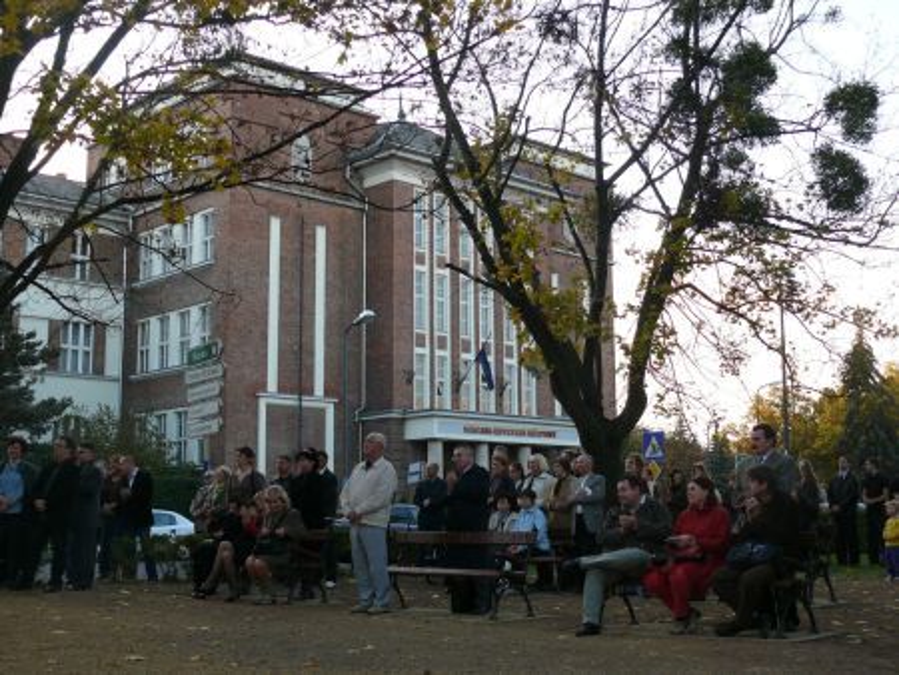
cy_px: 338
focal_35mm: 46
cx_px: 450
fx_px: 1195
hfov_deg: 41.2
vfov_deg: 31.5
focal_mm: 8.7
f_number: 2.8
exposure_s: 1/100
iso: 100
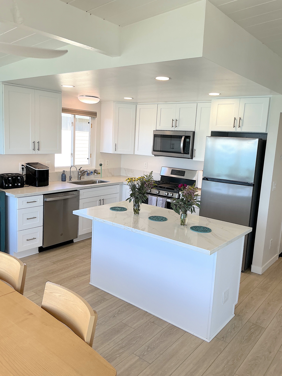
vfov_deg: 63.4
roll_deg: -2.5
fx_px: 304
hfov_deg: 49.7
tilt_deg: -9.7
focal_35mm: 28
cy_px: 188
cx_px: 141
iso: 20
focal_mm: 3
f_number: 1.8
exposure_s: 1/175
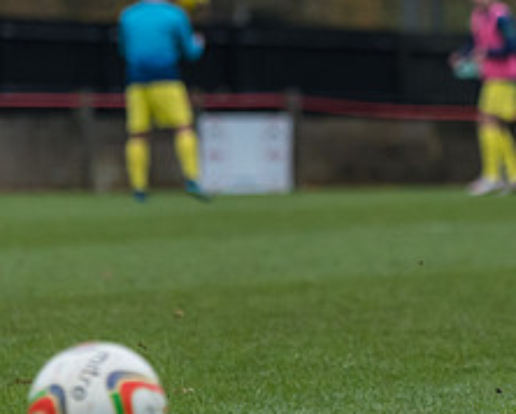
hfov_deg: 3.2
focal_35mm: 606
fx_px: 9263
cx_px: 640
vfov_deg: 2.6
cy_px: 89
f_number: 2.8
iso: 800
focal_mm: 135
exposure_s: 1/1000
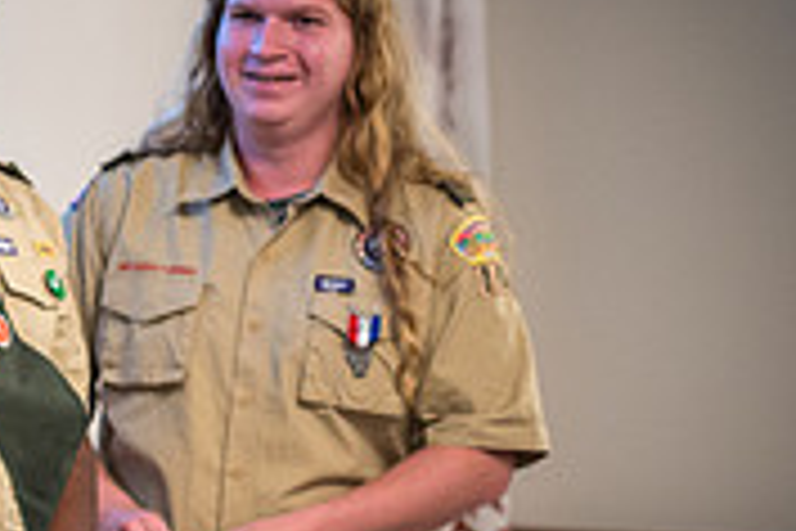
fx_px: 8689
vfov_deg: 3.5
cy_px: 346
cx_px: -454
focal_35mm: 393
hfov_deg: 5.2
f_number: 4
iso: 2500
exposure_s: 1/125
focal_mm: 120
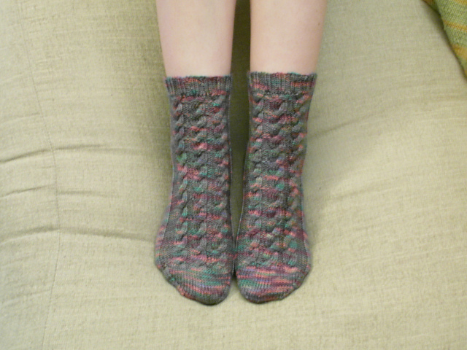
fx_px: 836
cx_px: 234
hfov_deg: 31.2
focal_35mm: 62
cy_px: 175
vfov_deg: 23.7
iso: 400
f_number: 4
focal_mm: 10.2
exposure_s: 1/2
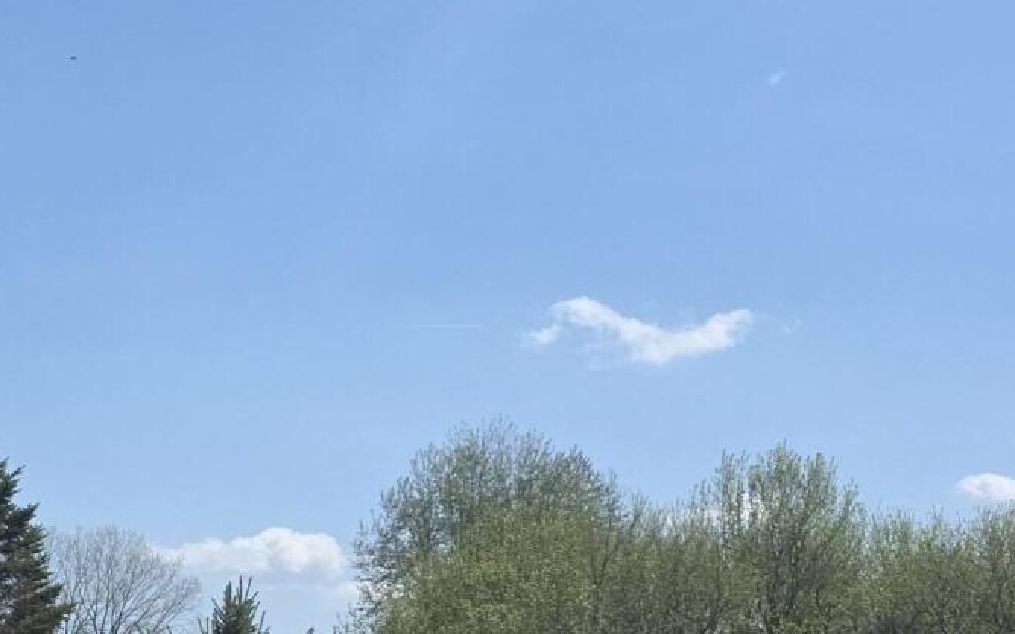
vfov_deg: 16.7
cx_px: -96
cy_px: 845
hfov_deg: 26.1
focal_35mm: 73
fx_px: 2019
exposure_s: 1/7944
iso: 80
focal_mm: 6.3
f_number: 1.7
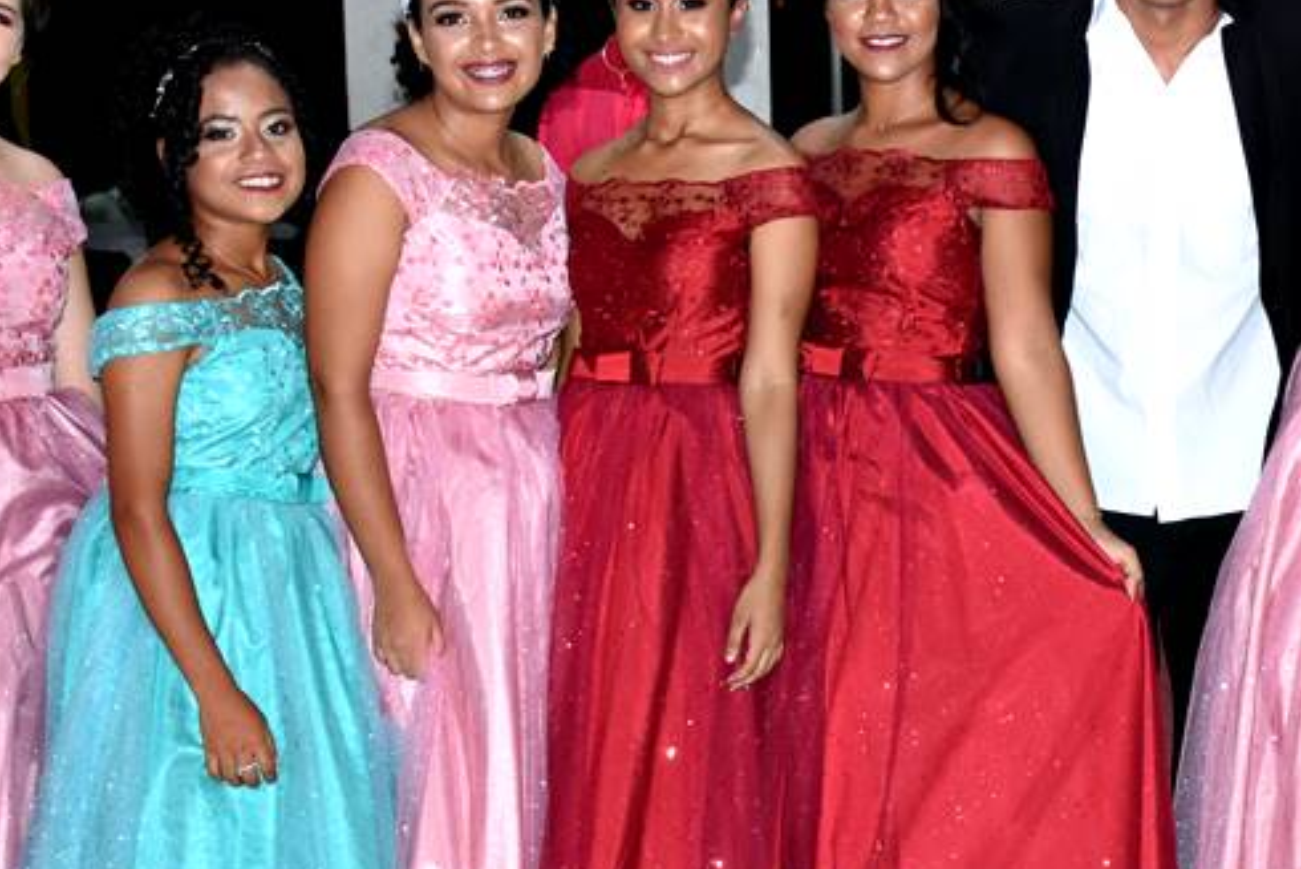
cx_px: 1197
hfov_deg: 20.1
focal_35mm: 99
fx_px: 3587
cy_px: 521
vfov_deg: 13.8
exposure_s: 1/80
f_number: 4
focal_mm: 27
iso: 1600
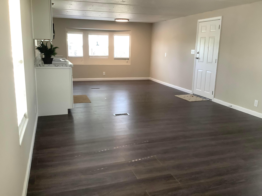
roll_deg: -1.4
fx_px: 235
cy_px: 98
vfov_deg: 45.4
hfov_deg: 58.4
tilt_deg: -12.2
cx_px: 131
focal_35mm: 31
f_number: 2.4
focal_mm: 3.3
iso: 100
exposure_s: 1/60
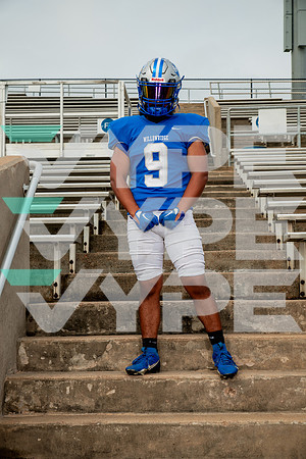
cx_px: 153
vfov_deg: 32.4
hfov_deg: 21.9
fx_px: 790
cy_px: 230
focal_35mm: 62
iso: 125
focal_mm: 62
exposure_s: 1/400
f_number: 7.1
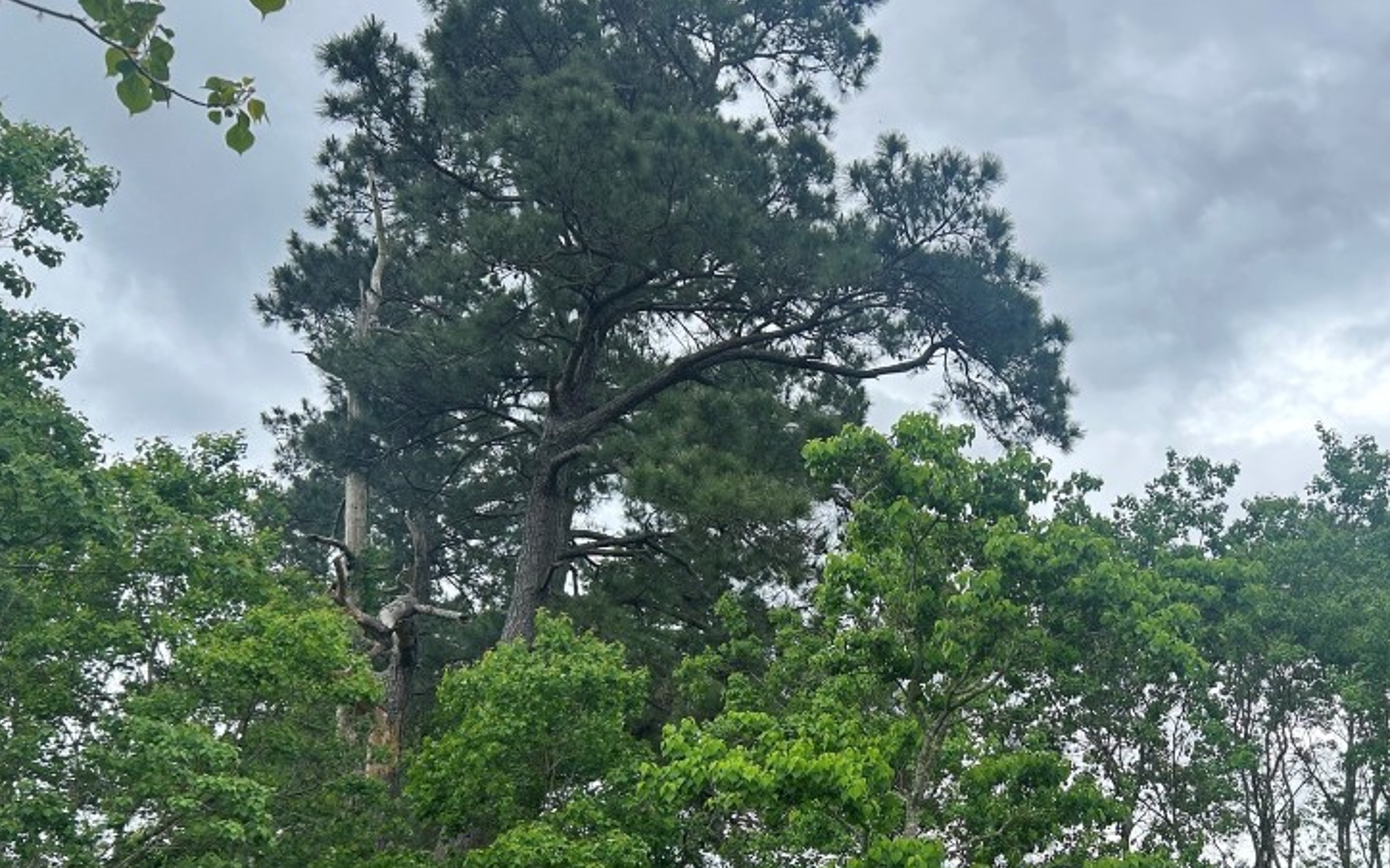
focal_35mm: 39
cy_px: 707
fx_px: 1477
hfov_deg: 49.2
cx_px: 966
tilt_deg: +14.7
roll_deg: +0.4
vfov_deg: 31.8
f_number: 1.5
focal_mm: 5.7
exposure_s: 1/1808
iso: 50
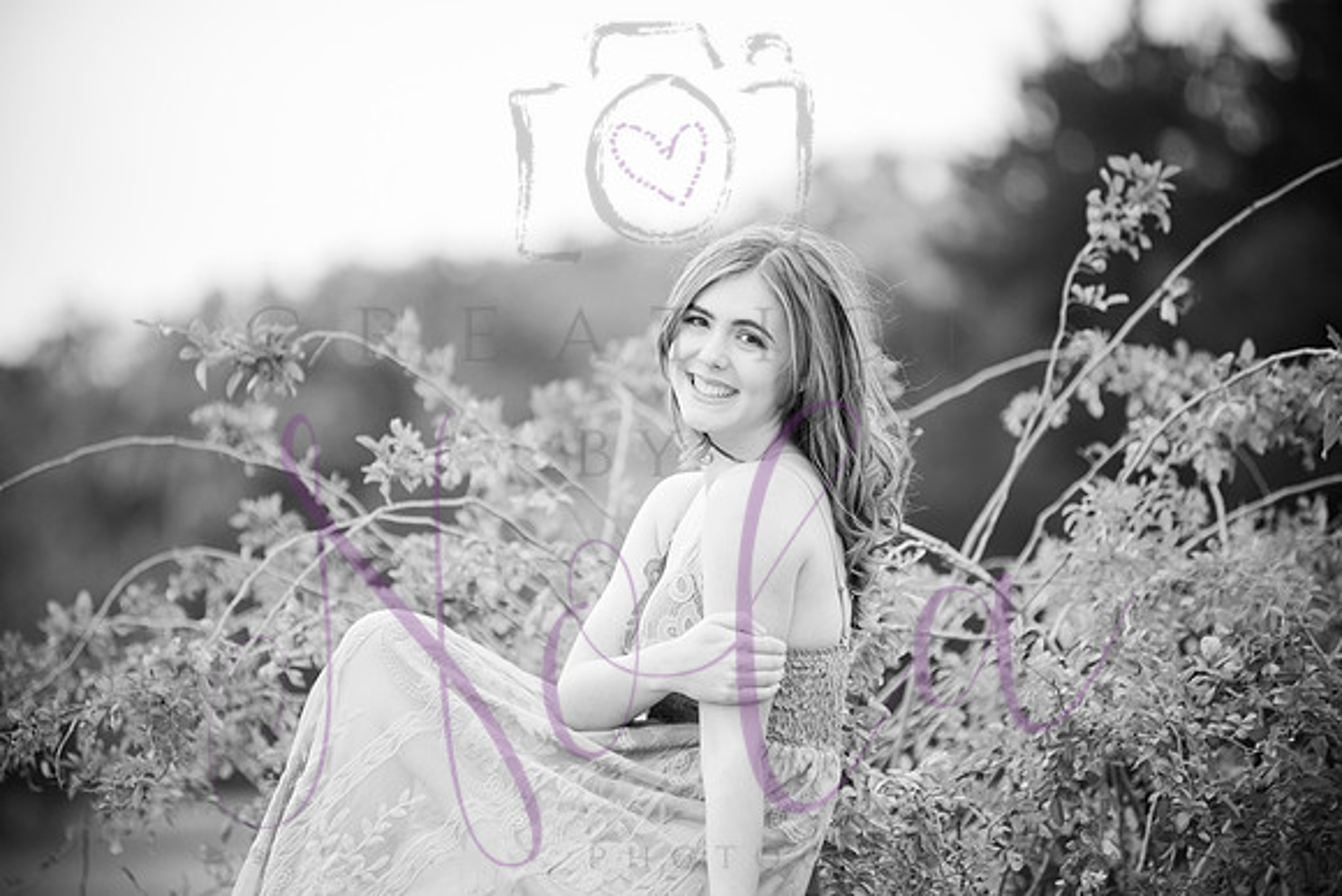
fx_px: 7457
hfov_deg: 10.3
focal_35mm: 200
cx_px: 671
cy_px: 448
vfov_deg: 6.9
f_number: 4
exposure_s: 1/500
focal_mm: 200
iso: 800
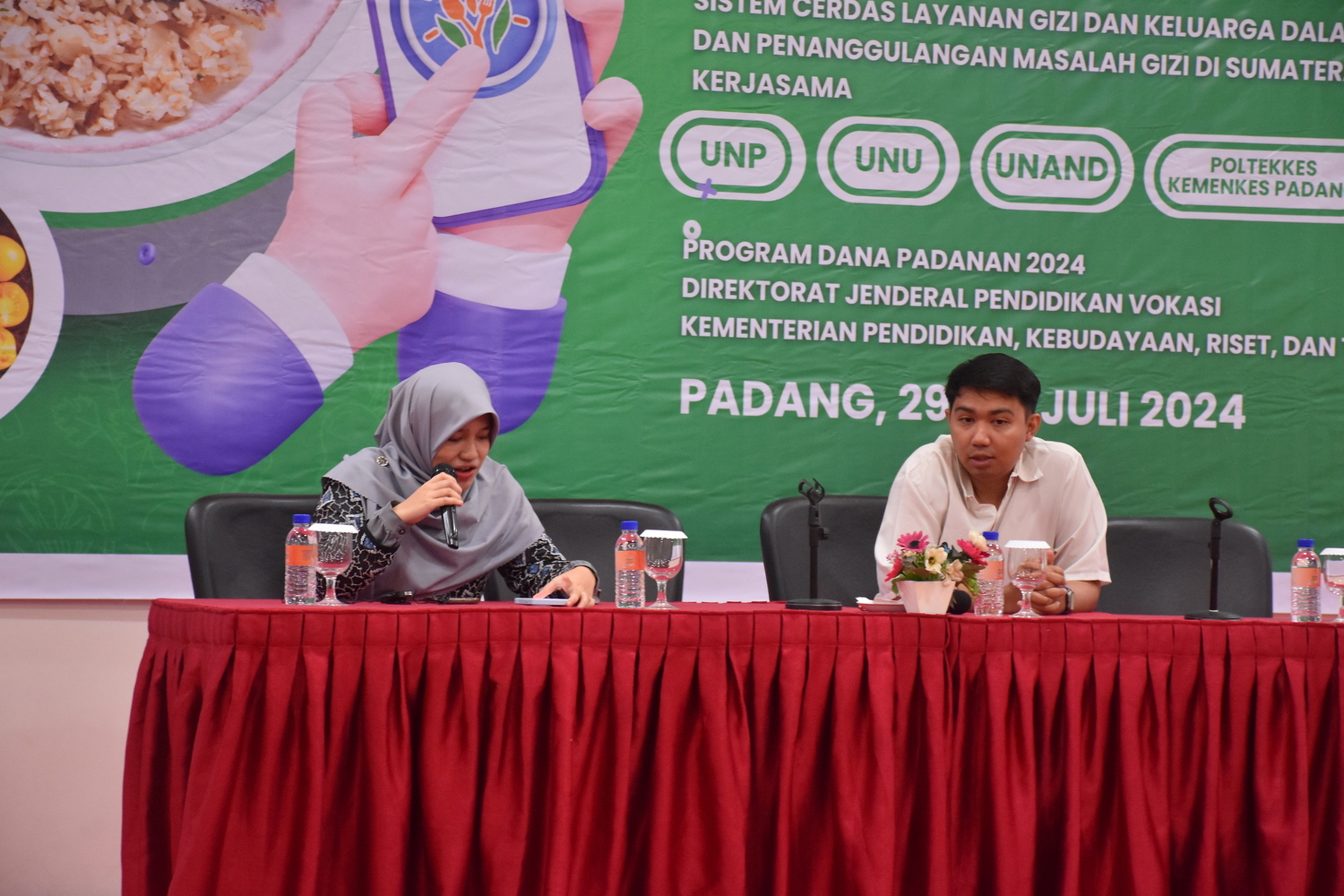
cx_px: 672
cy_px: 448
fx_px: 3696
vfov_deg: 13.8
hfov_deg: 20.6
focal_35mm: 99
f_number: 5
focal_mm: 66
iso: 1000
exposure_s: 1/30
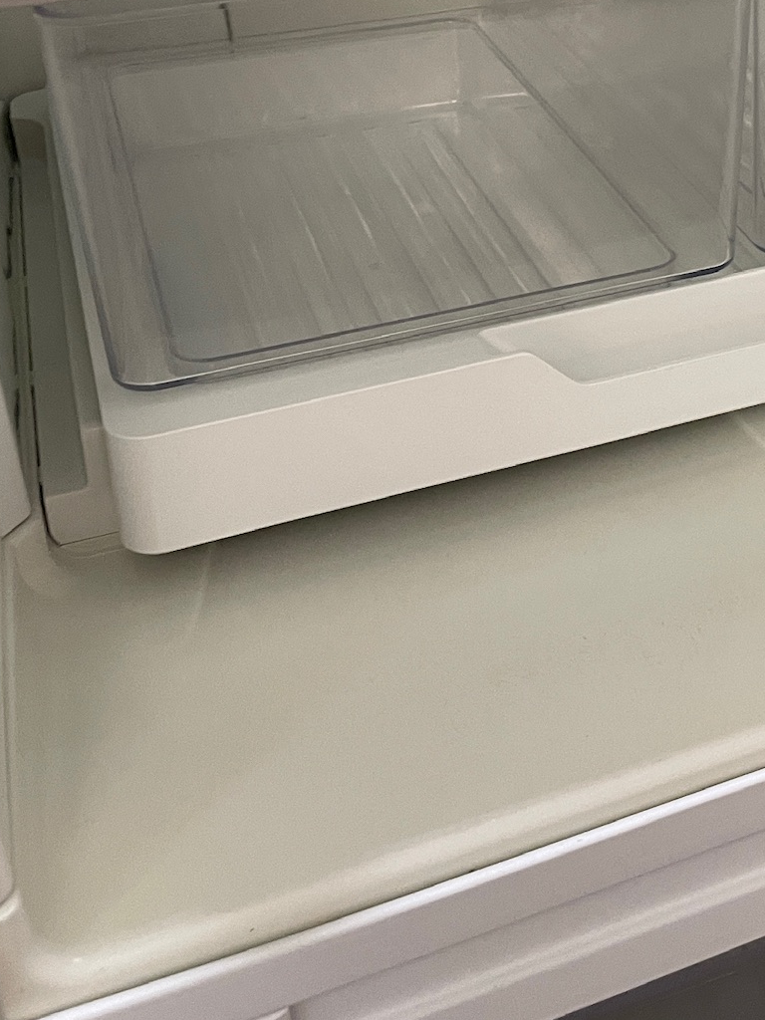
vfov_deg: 35.3
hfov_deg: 27.1
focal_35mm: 52
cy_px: 161
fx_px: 1532
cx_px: 686
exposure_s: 1/50
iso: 200
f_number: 1.6
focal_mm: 4.2
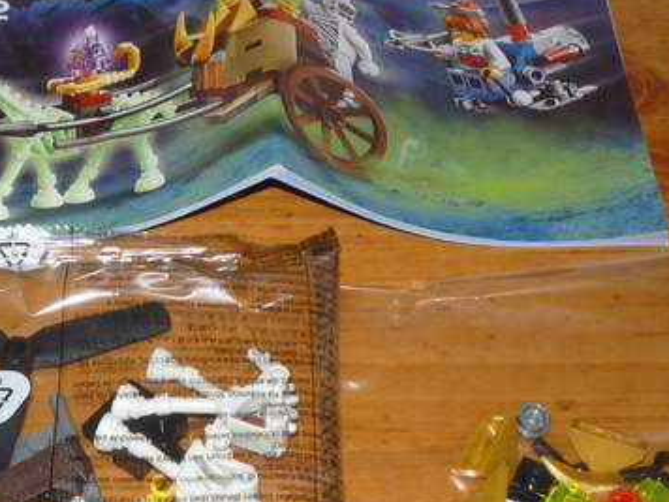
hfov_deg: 23.9
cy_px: 345
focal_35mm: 81
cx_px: 179
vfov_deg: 18.1
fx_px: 1565
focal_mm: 5.2
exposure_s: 1/30
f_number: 3.3
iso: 100
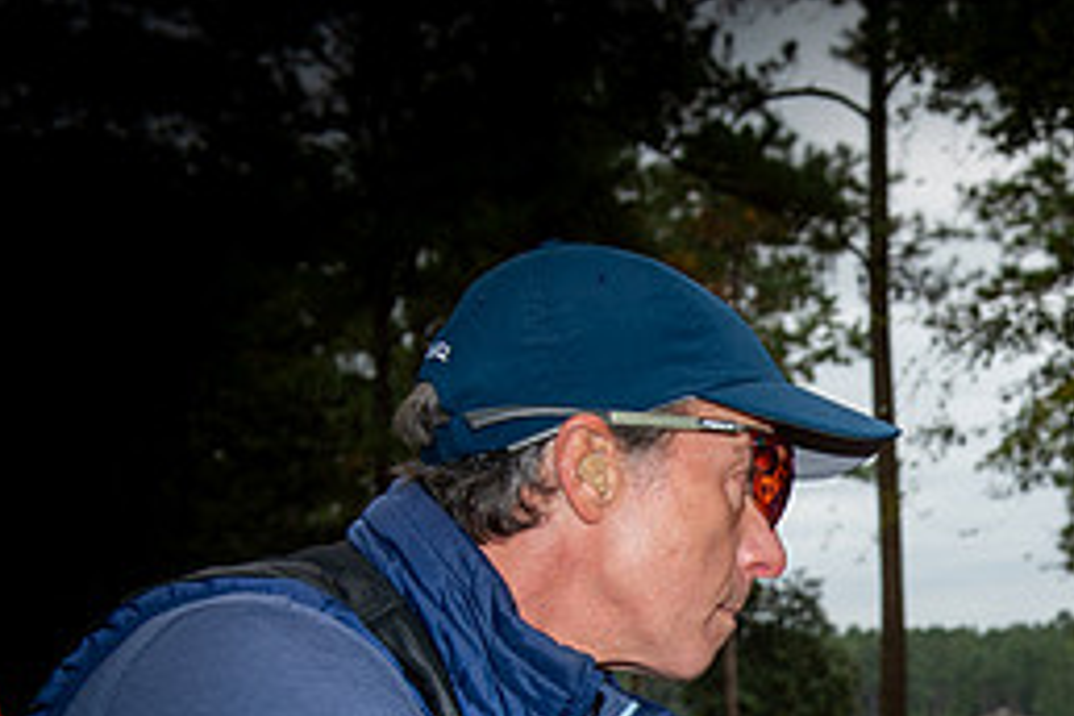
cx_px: 1195
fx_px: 2953
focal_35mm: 99
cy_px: 799
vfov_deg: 13.5
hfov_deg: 19.7
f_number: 6.3
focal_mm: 44
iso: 320
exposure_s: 1/250
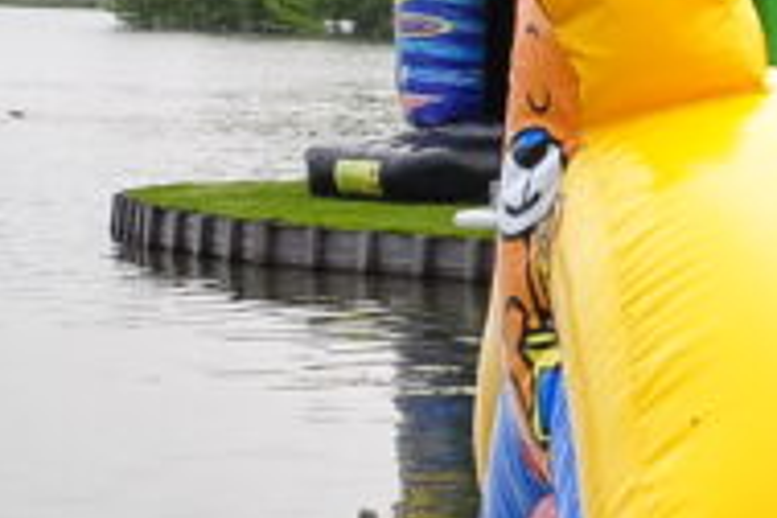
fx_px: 3151
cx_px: 2101
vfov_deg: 9.4
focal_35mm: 146
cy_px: 378
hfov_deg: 10.9
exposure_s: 1/100
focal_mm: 18
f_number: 22
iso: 450
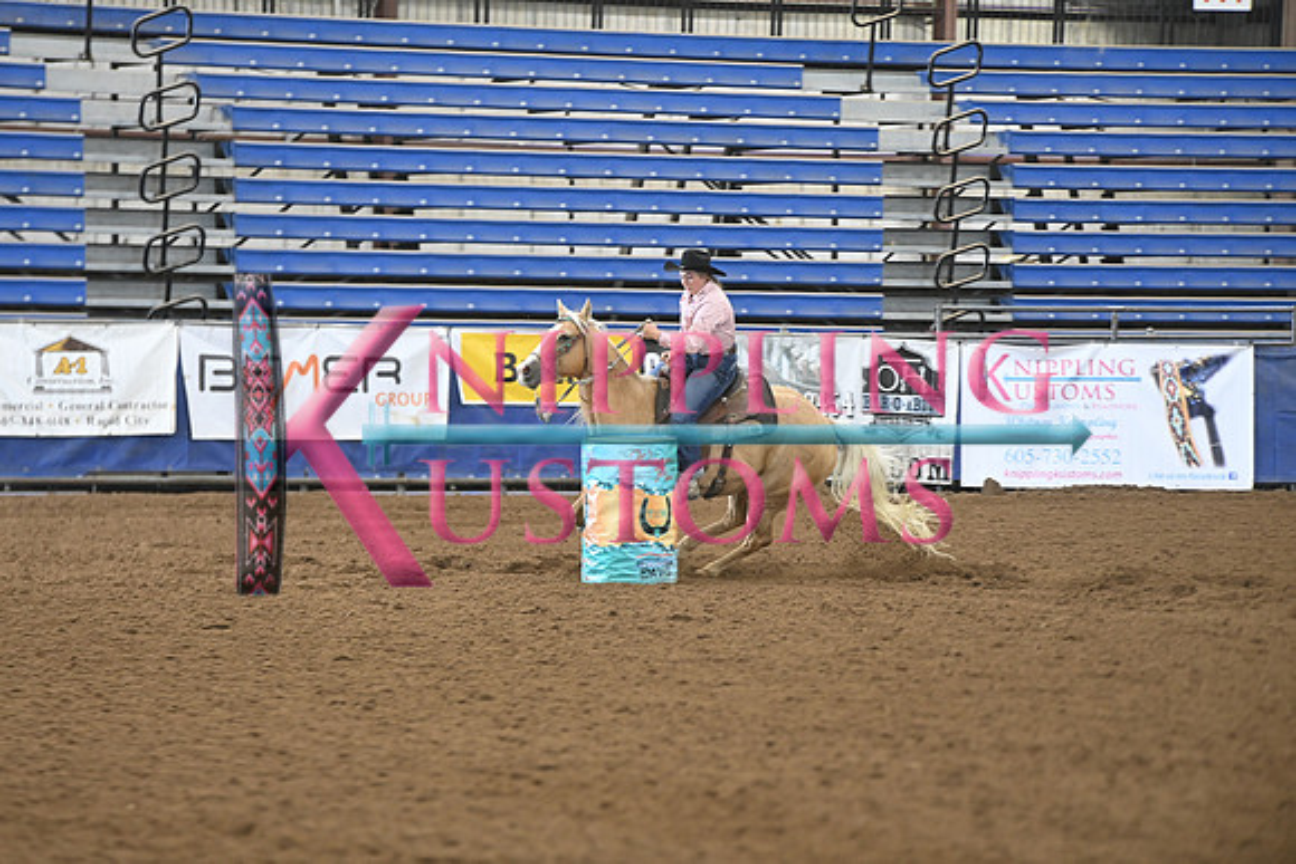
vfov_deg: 6.9
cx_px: 648
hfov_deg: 10.3
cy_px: 432
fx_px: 7201
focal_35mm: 200
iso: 3200
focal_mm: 200
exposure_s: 1/250
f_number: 3.2
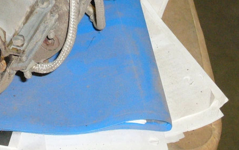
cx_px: 40
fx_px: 1075
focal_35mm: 165
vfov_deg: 7.9
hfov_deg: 12.6
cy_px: 0
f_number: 4.6
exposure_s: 1/60
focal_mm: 15.4
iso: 400
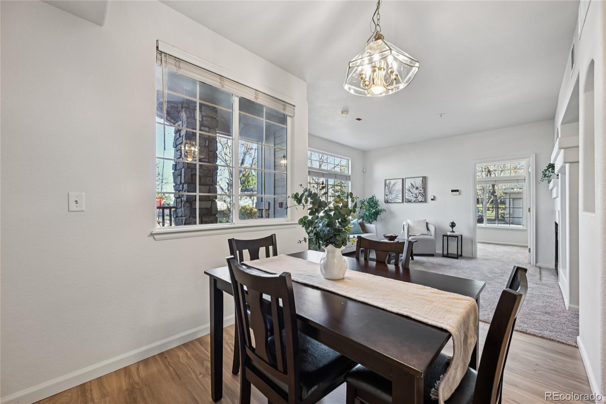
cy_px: 202
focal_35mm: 14
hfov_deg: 104.3
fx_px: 236
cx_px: 303
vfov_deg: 81.2
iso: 280
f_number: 8
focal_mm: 14
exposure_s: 1/15
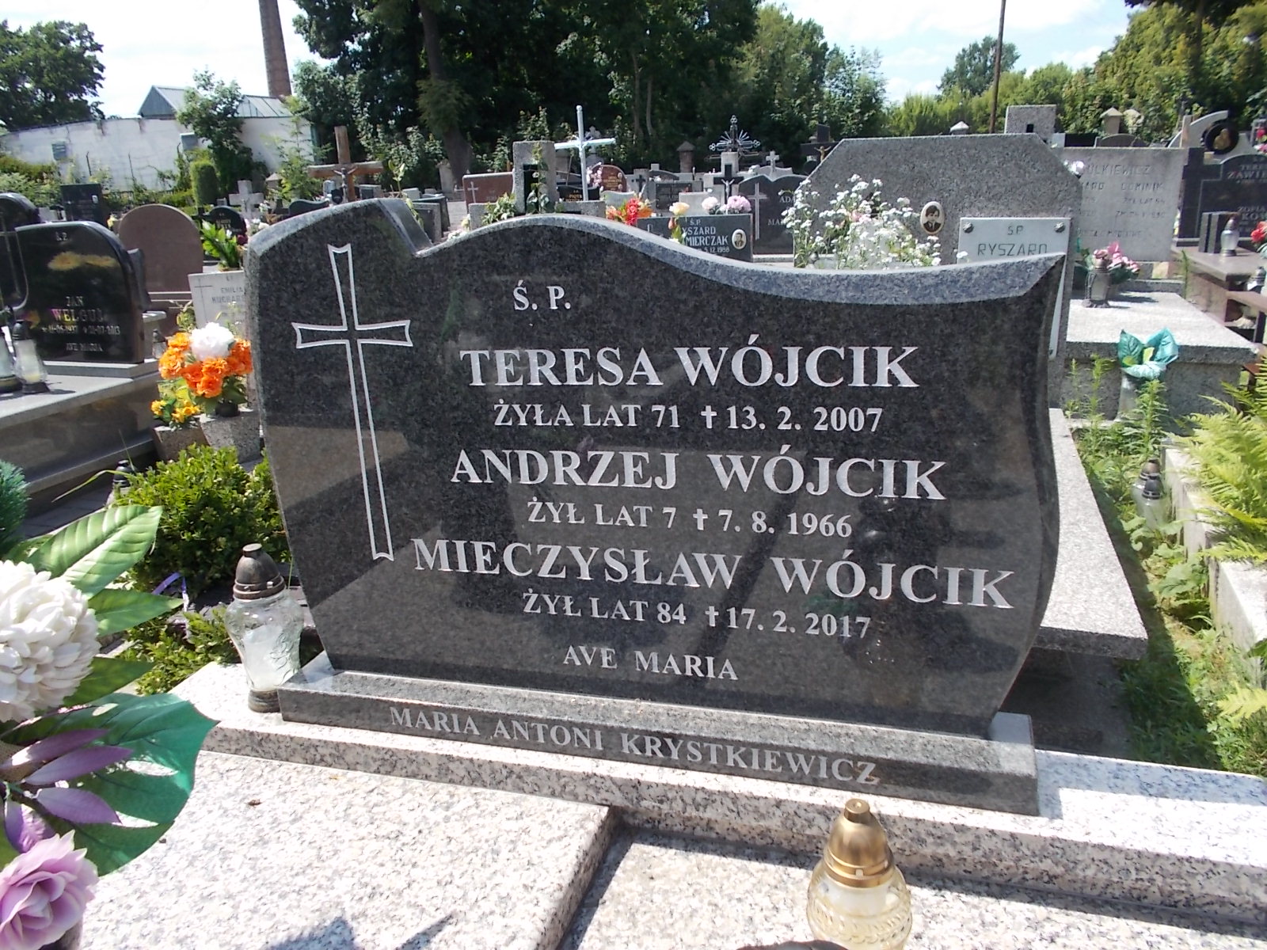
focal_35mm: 26
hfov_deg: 67.3
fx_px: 952
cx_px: 634
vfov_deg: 53.1
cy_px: 475
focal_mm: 4.6
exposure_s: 1/100
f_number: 8
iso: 80
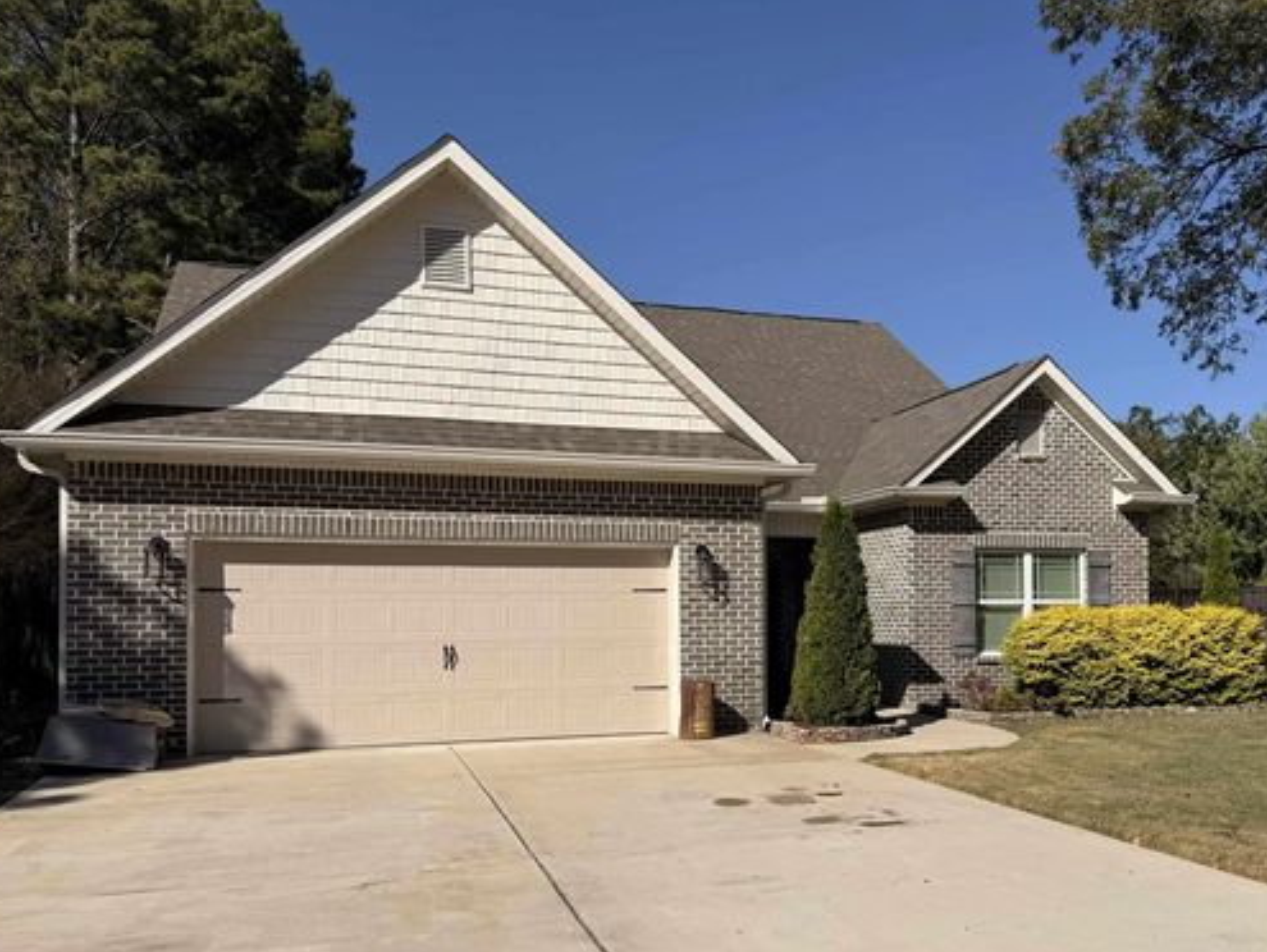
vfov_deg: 45.2
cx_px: 740
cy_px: 586
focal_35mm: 31
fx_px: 1135
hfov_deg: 58.0
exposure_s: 1/9091
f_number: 1.78
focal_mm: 6.76
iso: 80
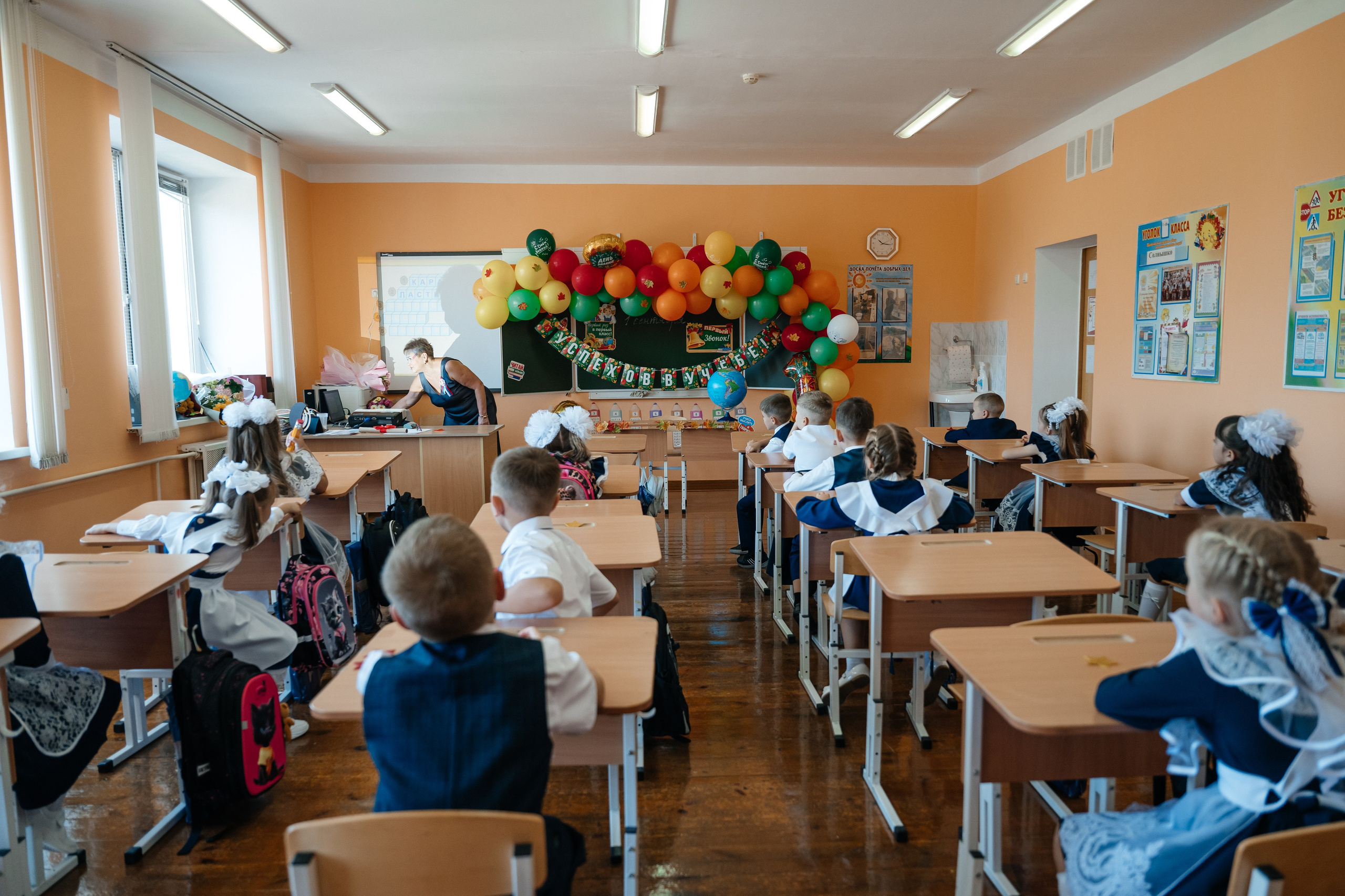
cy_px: 448
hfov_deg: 71.1
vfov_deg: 51.0
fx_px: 940
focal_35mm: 25
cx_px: 691
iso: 800
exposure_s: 1/250
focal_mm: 24
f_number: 2.8
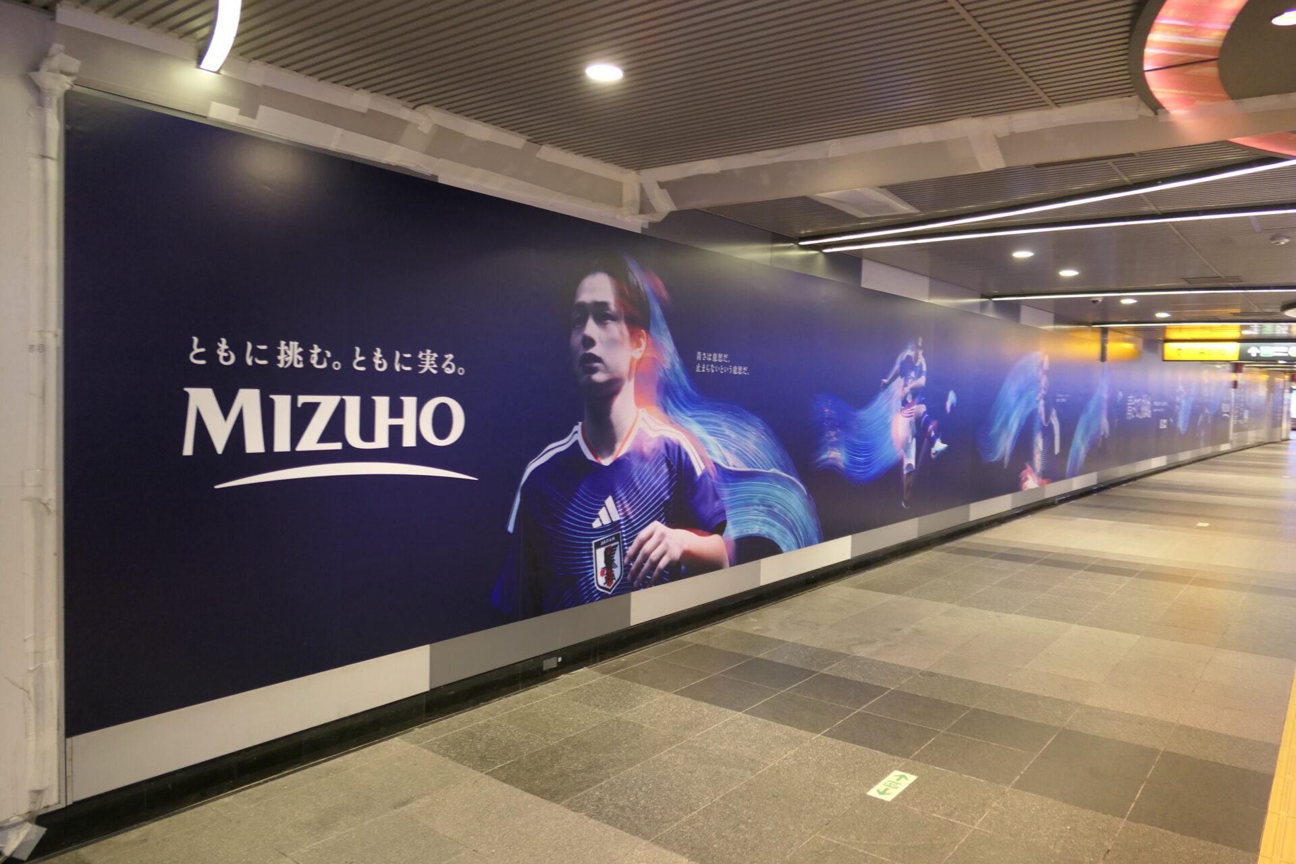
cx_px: 648
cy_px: 432
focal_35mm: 24
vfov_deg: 53.1
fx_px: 864
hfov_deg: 73.7
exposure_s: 1/60
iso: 400
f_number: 1.4
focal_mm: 8.8
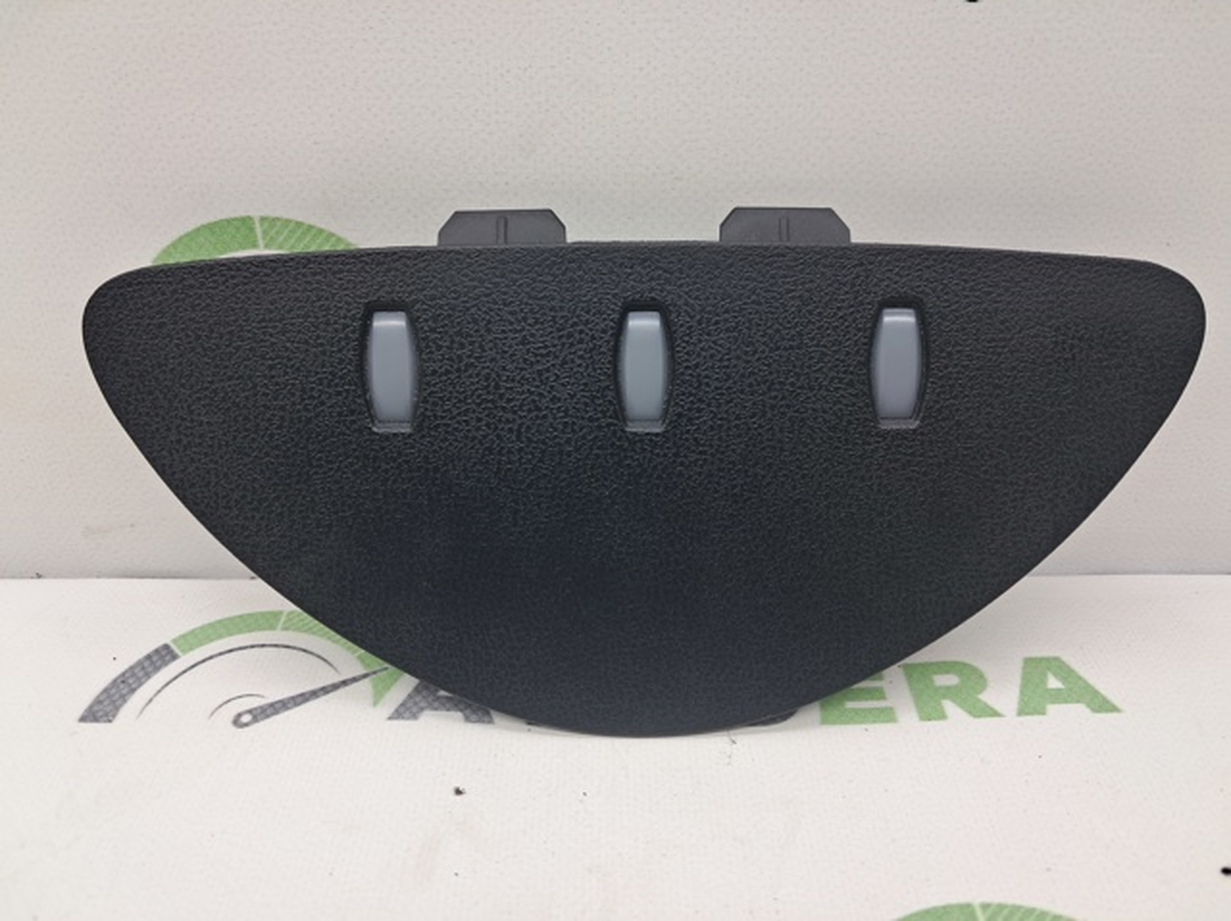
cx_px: 616
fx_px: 959
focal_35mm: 27
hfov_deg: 65.4
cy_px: 460
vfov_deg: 51.3
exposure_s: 1/100
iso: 50
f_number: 1.8
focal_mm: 4
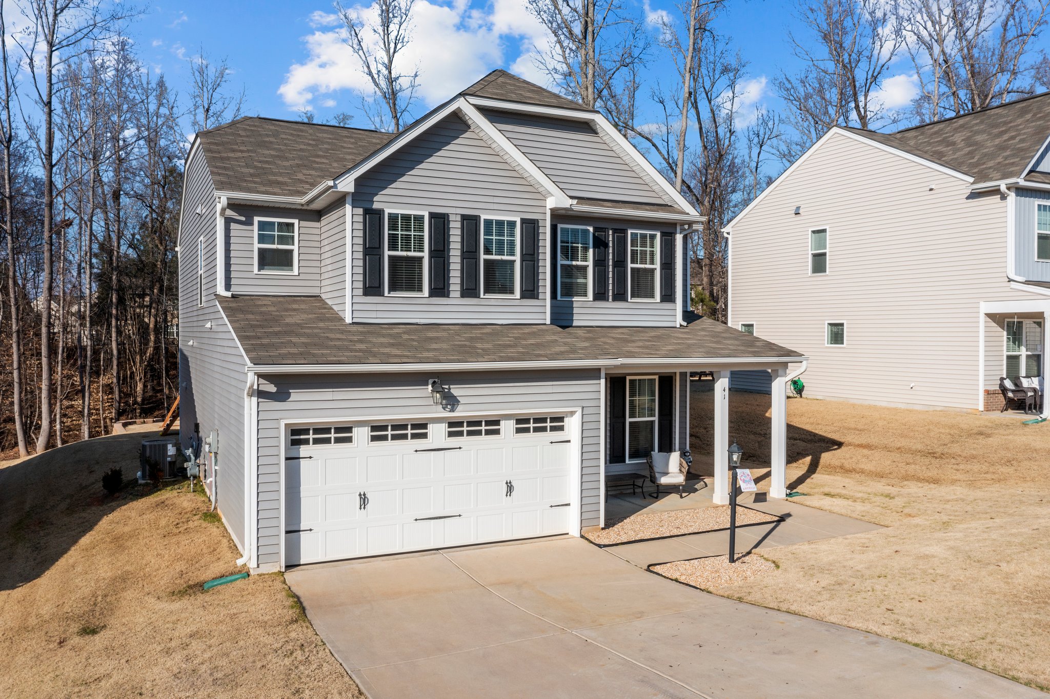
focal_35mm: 28
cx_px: 525
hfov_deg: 65.5
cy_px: 350
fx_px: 816
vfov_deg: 46.4
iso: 100
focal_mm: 10.26
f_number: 8
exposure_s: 1/400
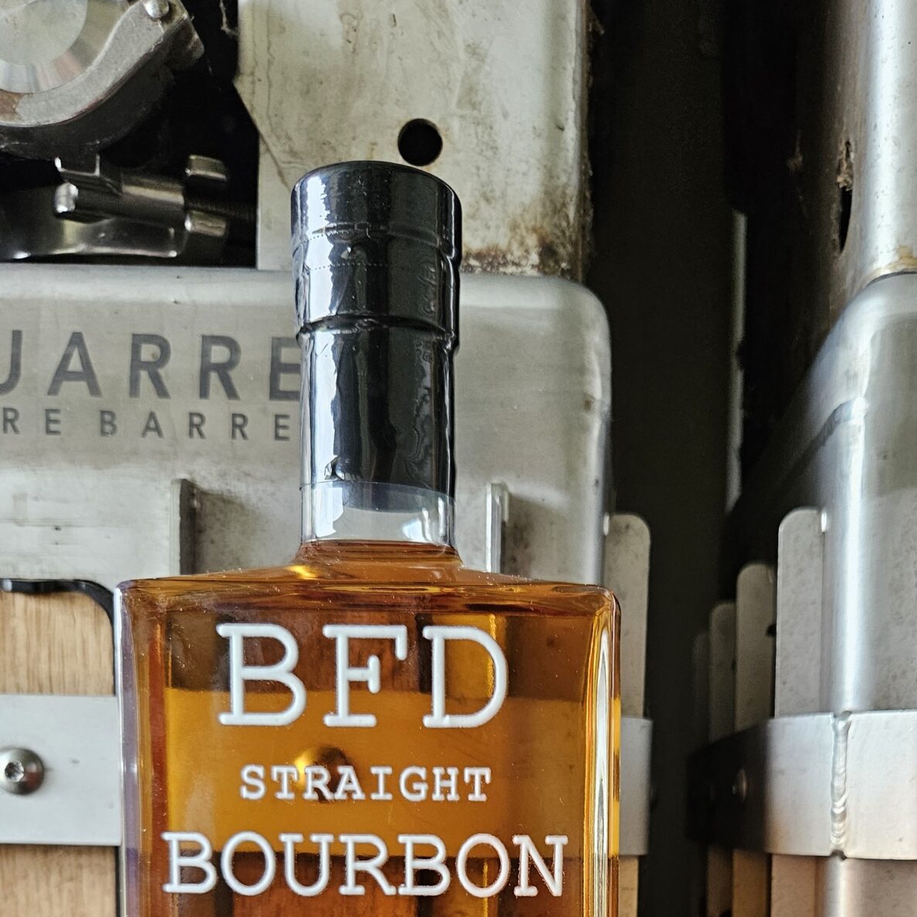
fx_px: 1319
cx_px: 570
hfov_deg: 38.1
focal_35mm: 44
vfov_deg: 33.9
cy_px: 982
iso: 200
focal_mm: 5.4
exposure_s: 1/120
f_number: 1.8
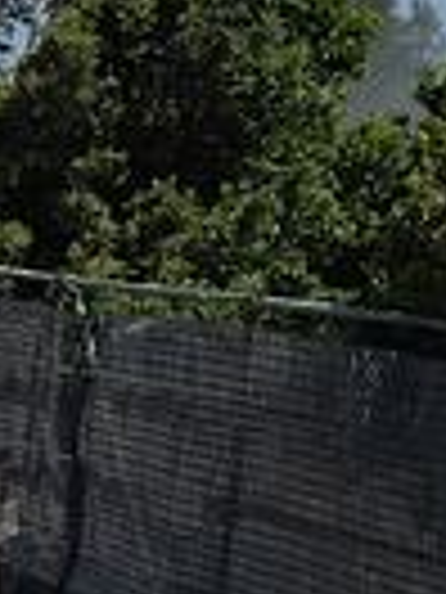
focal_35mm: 145
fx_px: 2491
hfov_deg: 9.1
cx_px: -680
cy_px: 1107
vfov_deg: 12.3
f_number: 1.7
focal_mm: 6.72
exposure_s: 1/4000
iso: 110
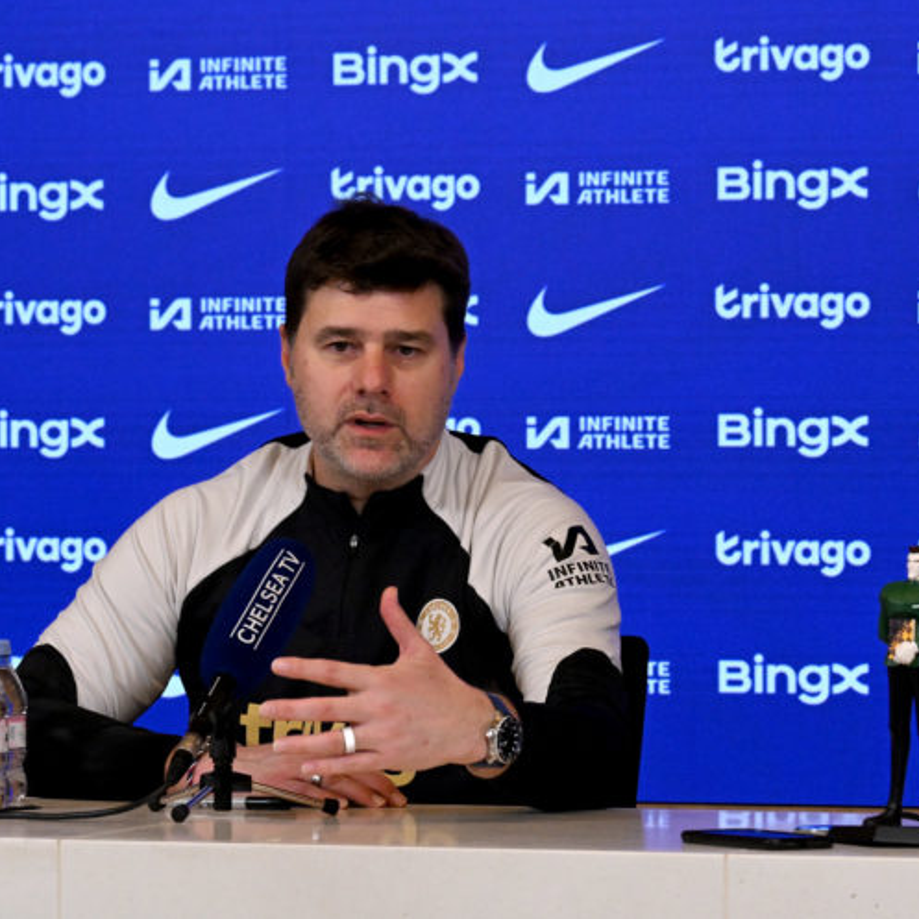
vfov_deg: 9.7
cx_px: 383
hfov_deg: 9.7
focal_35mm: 181
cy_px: 459
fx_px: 5437
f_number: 5.6
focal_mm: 94
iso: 3200
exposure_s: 1/250
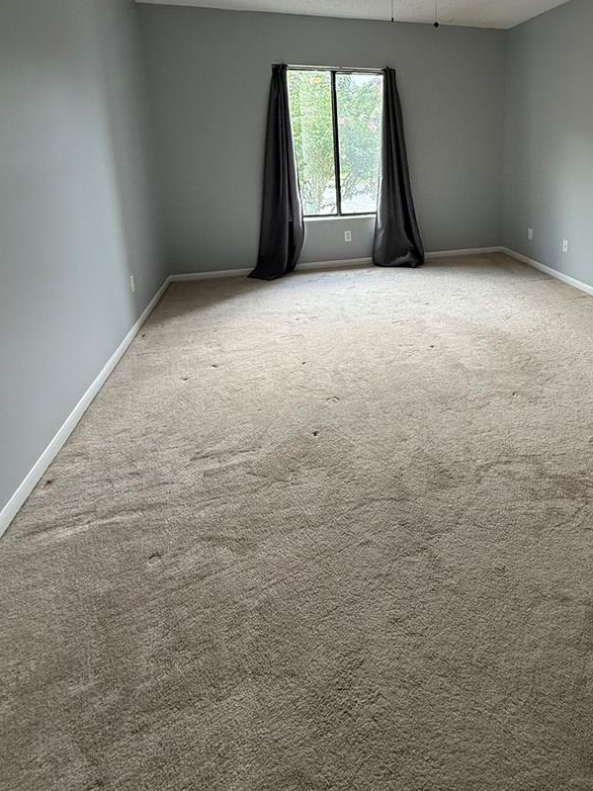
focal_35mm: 21
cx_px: 426
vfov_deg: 75.5
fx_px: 480
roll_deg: +0.5
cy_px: 239
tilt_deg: -10.7
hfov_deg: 60.8
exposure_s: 1/120
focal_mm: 2.22
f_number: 2.2
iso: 125
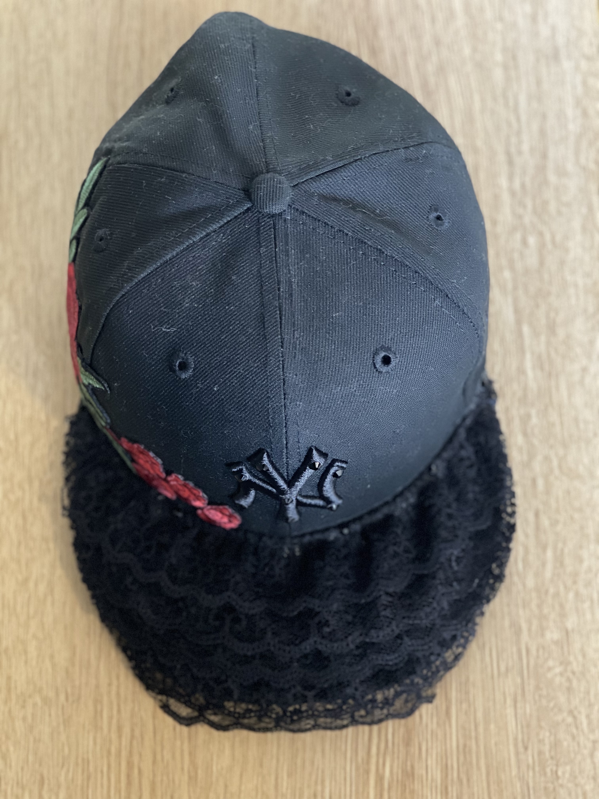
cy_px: 400
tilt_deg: -77.3
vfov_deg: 30.3
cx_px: 300
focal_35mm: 64
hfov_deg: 22.9
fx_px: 1477
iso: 640
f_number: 2.2
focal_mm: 7.5
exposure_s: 1/15
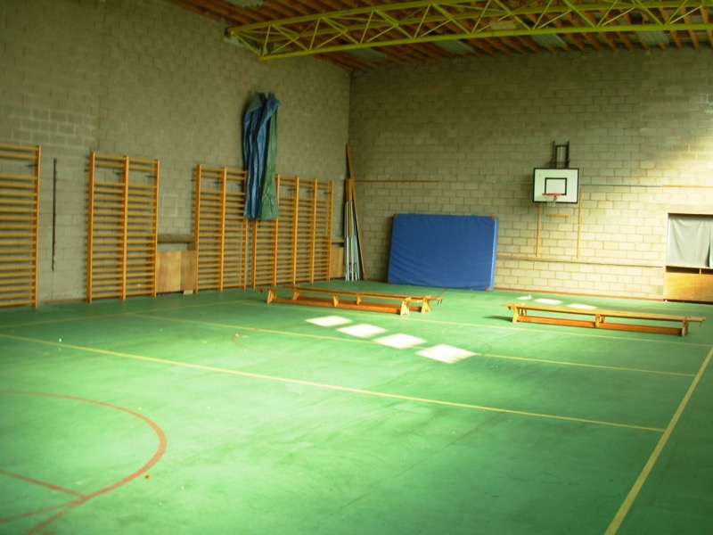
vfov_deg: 37.7
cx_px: 356
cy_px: 268
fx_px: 783
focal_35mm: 38
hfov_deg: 49.0
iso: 50
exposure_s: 1/55.4
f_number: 2.9
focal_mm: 6.3
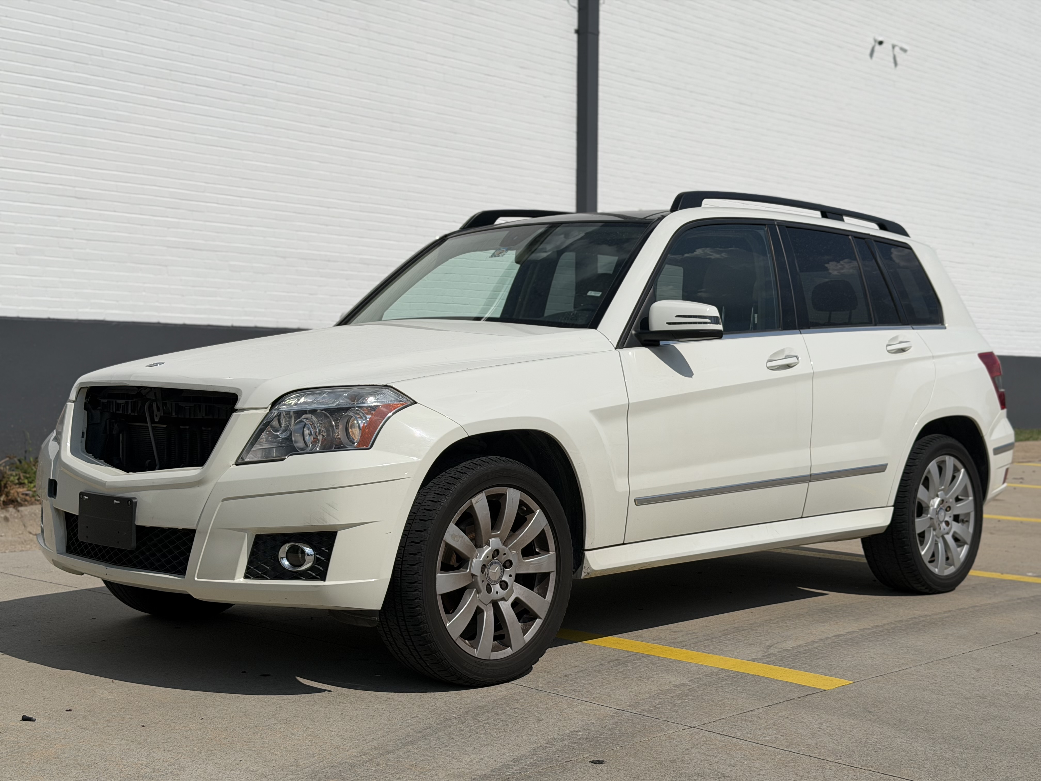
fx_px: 1443
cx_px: 520
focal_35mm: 48
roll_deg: -0.3
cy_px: 390
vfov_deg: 30.3
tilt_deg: -0.6
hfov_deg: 39.7
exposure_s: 1/20408
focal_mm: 6.76
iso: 64
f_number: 1.78
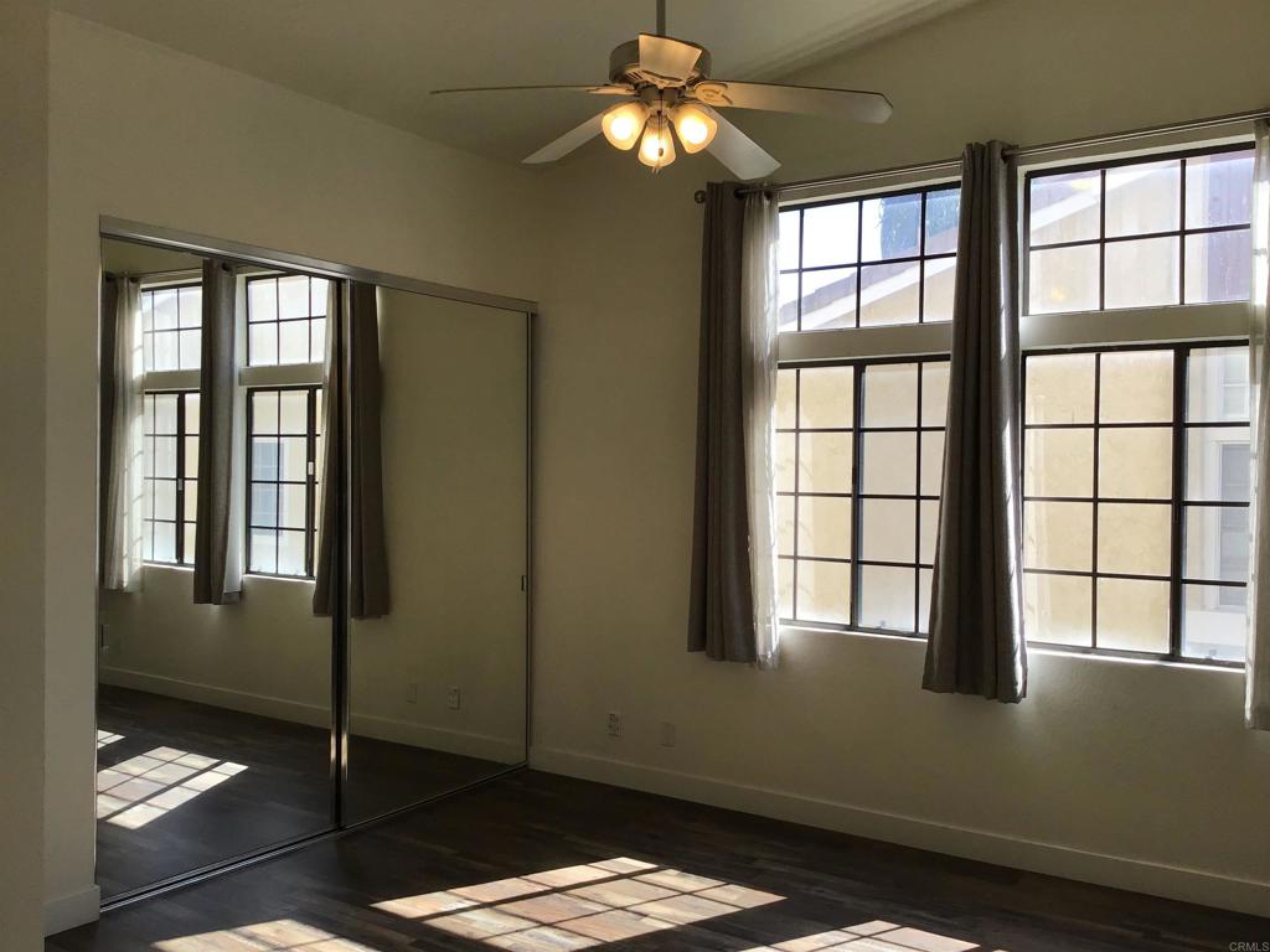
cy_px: 476
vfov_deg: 45.4
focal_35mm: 31
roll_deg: -0.6
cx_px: 635
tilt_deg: -0.7
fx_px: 1137
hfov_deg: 58.4
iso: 25
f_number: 2.4
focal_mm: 3.3
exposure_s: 1/272
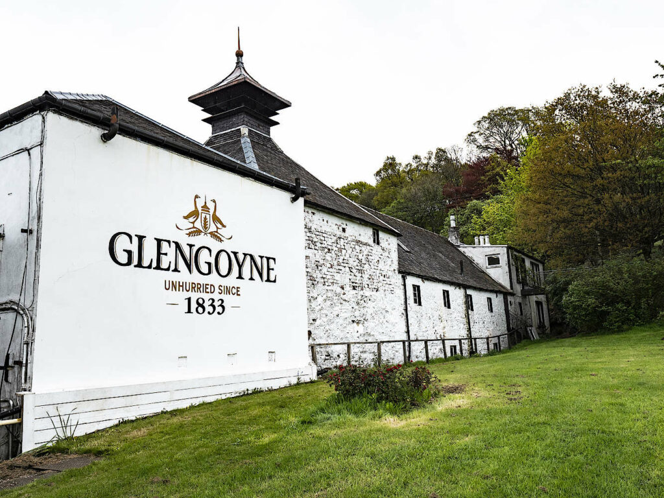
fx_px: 575
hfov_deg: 60.0
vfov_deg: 46.8
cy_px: 249
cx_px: 332
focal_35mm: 30
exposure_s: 1/320
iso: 200
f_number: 6.3
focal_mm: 15
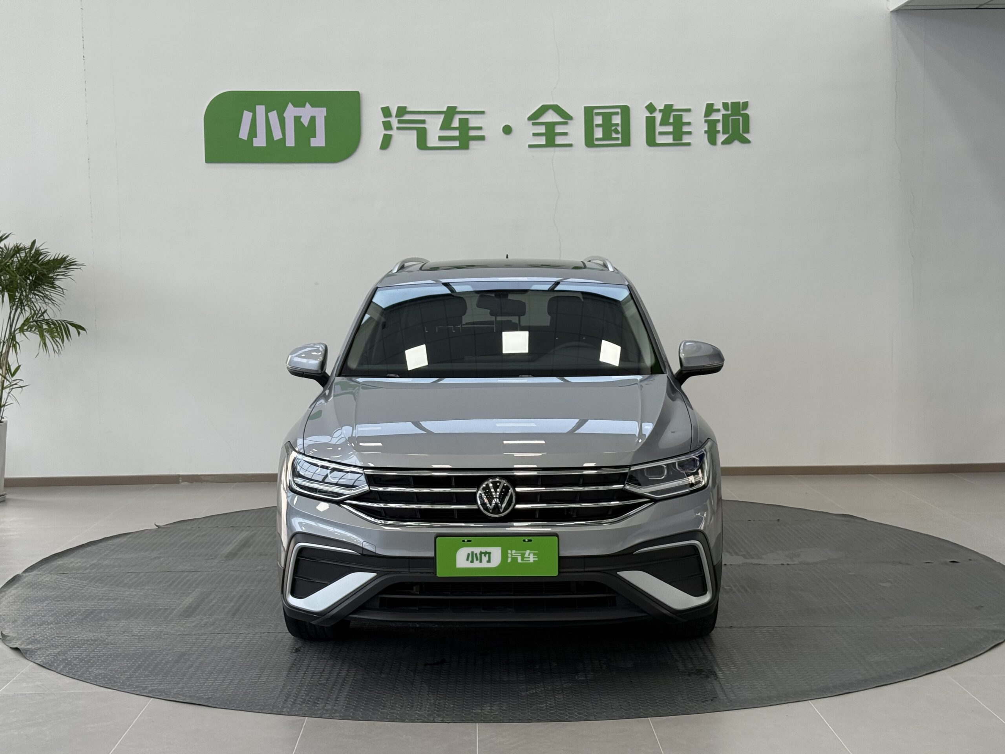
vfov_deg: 30.3
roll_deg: +0.3
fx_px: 1394
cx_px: 502
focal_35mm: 48
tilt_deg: -3.6
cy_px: 377
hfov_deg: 39.7
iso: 64
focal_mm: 6.76
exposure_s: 1/121
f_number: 1.78
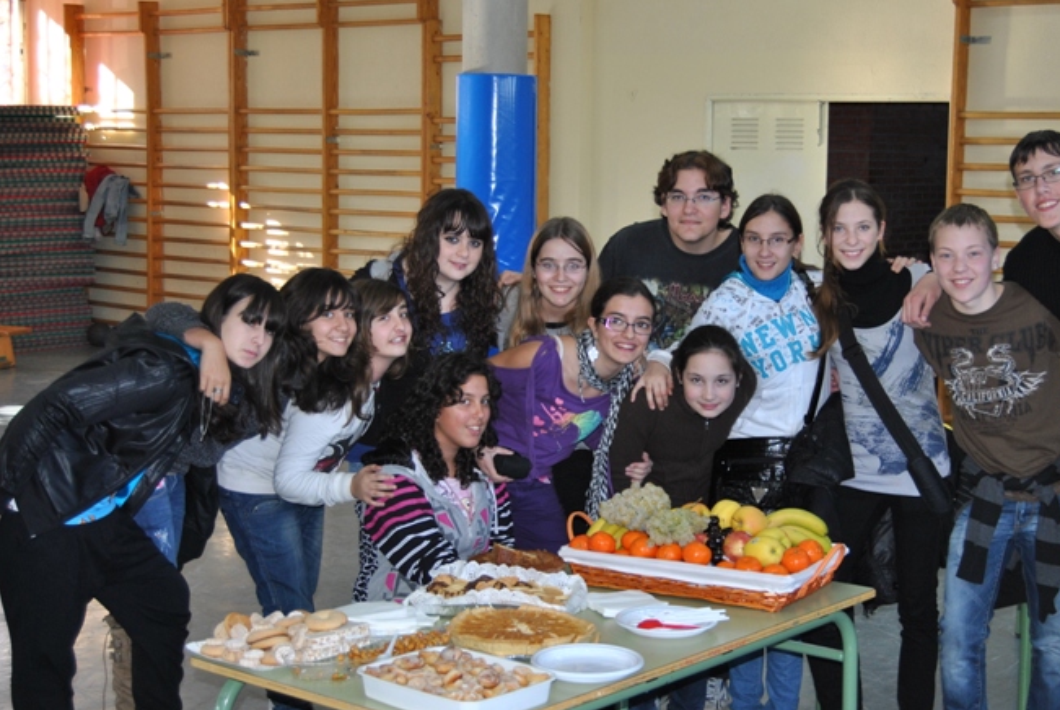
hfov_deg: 33.8
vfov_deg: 23.1
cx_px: 612
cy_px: 371
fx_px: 1740
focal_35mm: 59
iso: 200
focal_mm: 32
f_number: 4.5
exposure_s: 1/60
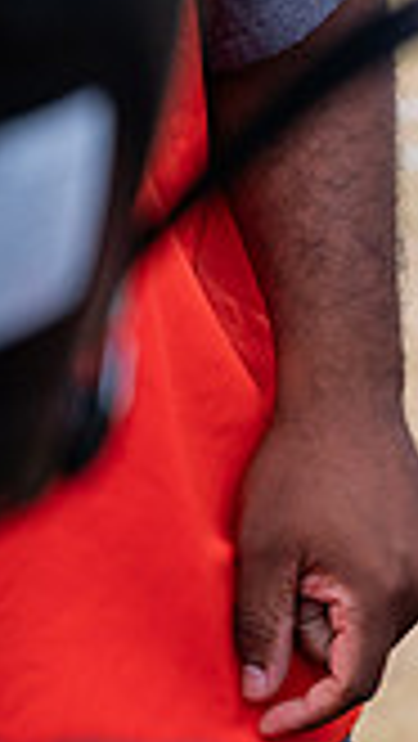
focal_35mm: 199
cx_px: 1079
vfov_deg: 10.8
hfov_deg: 5.8
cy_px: 247
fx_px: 3915
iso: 640
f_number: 4
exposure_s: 1/640
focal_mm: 54
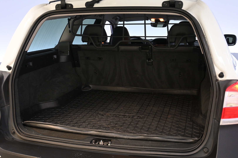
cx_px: 119
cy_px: 79
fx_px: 278
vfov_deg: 31.9
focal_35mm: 42
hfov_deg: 46.4
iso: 1400
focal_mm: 28
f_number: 4.5
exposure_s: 1/50
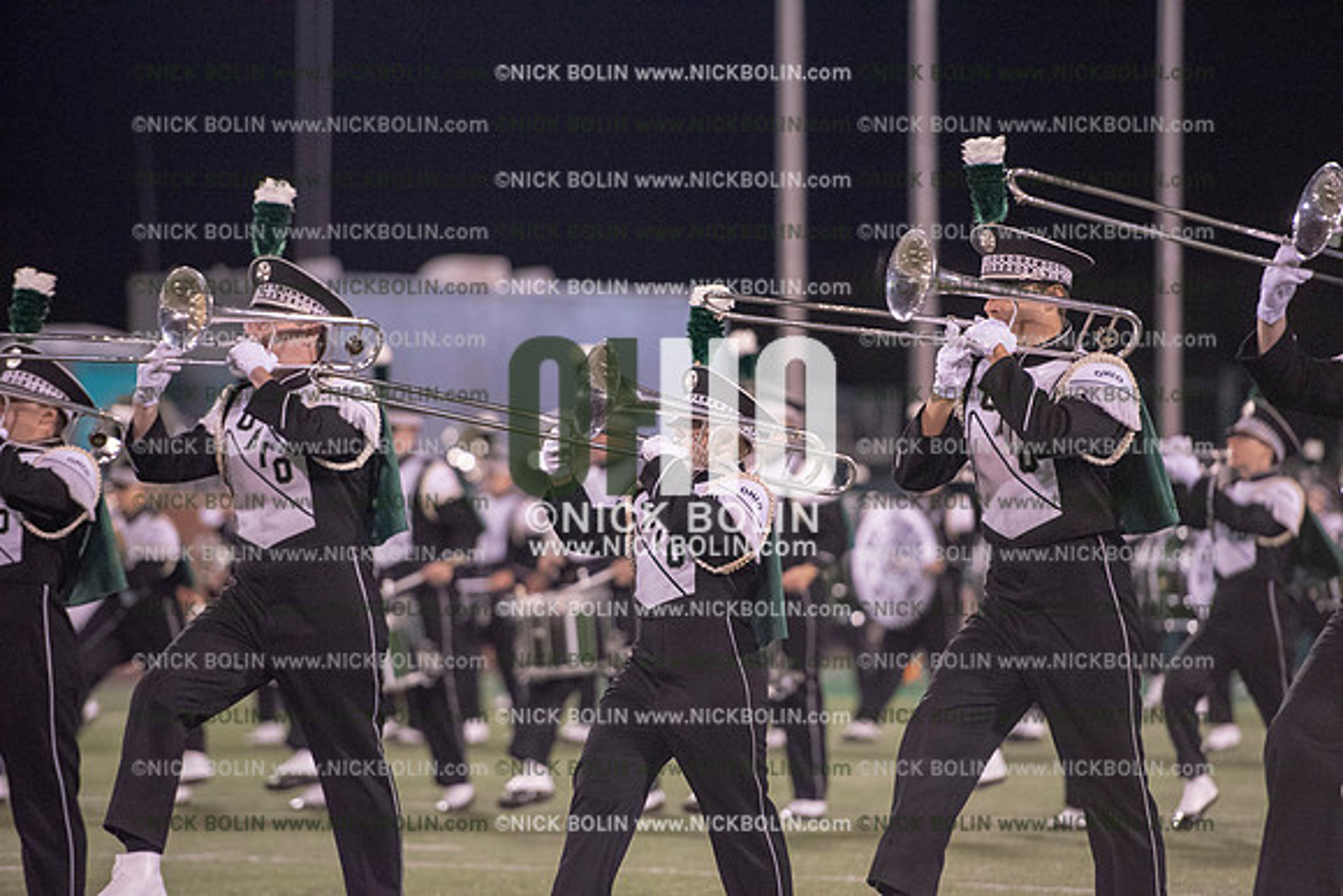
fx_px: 7463
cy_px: 448
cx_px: 672
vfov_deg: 6.9
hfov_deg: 10.3
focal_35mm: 200
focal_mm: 200
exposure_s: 1/1250
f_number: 3.2
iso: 5000
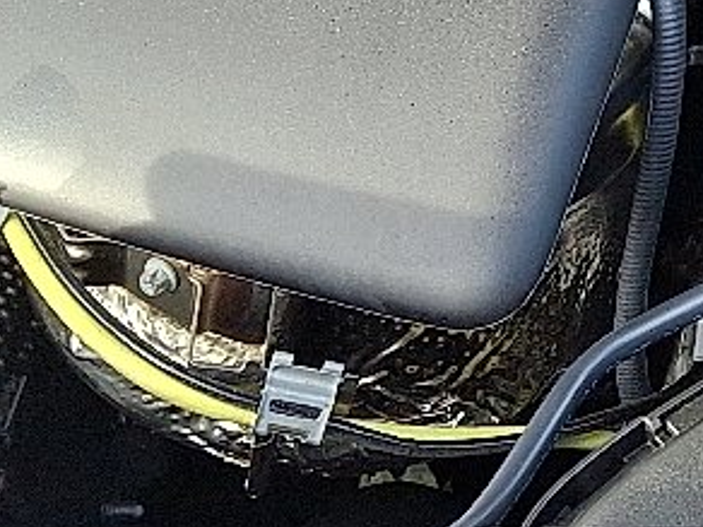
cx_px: 1204
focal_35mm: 137
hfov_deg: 13.2
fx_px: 2782
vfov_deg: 10.4
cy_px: -327
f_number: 1.8
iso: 25
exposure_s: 1/147
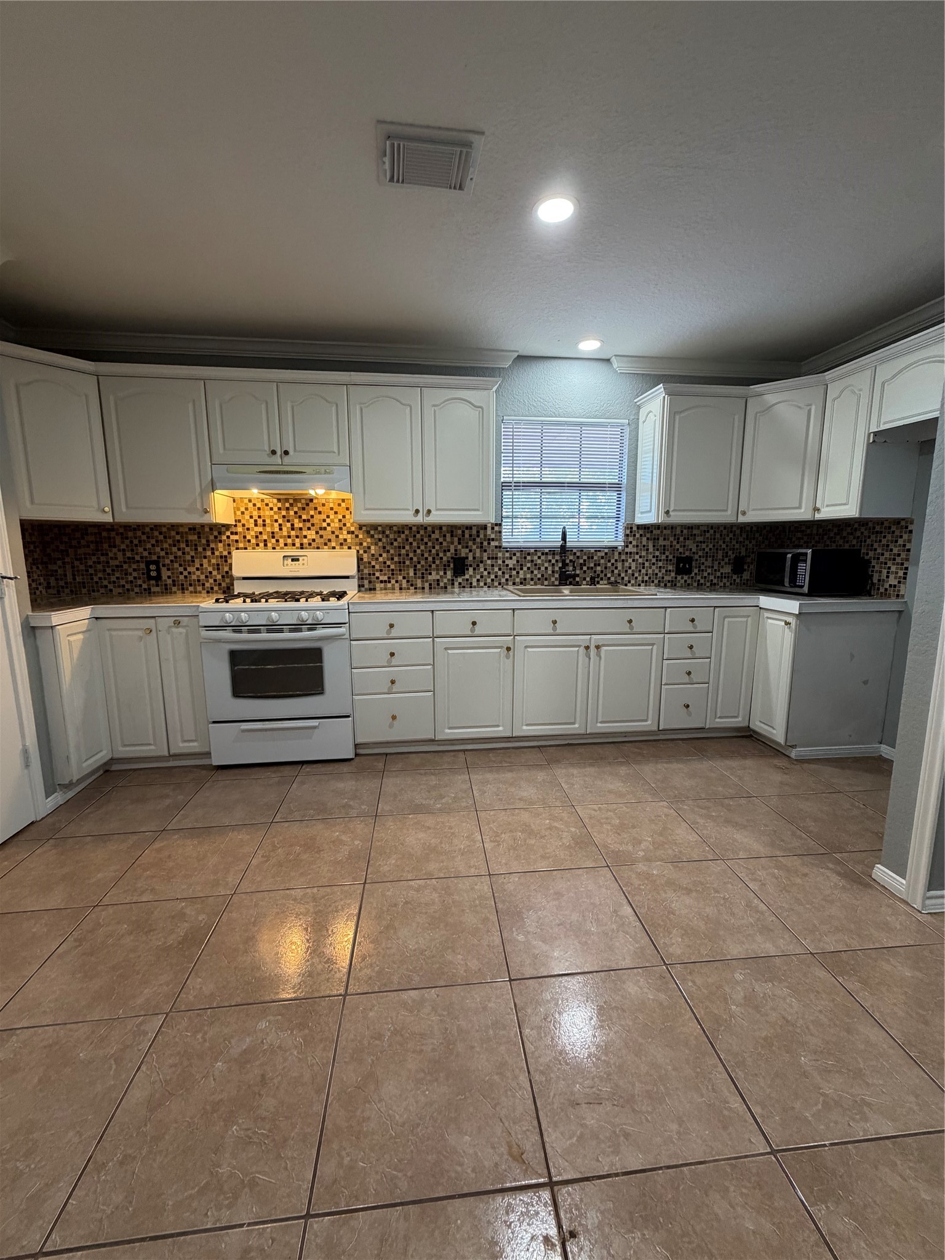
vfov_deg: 102.1
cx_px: 472
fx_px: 510
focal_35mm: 14
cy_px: 630
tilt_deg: -8.7
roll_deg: +0.6
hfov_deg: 85.7
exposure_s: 1/60
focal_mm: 2.22
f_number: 2.2
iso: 250
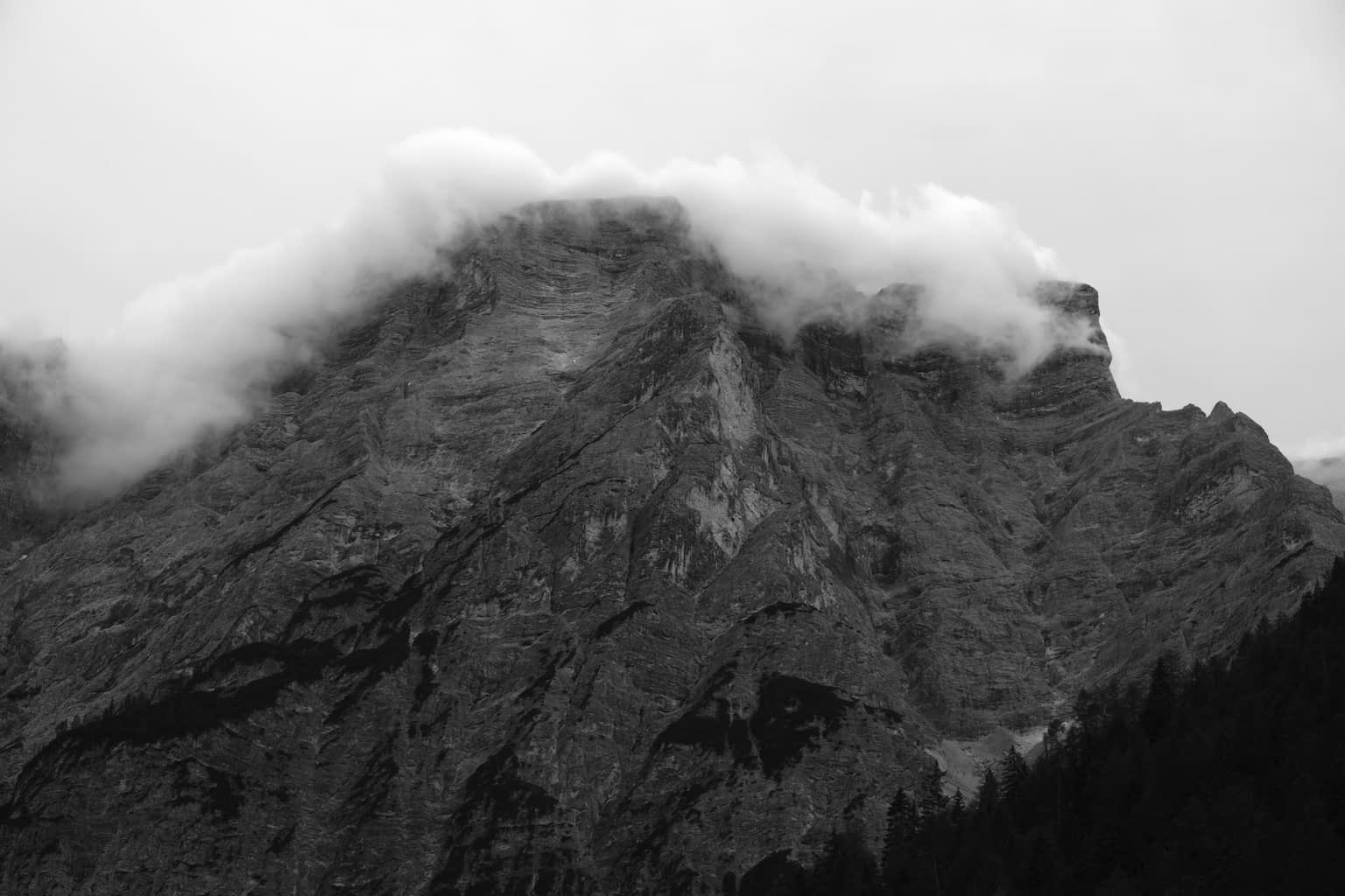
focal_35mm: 59
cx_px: 672
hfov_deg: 33.9
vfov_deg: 23.0
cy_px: 448
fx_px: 2204
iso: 125
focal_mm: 39
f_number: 5.6
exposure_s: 1/400
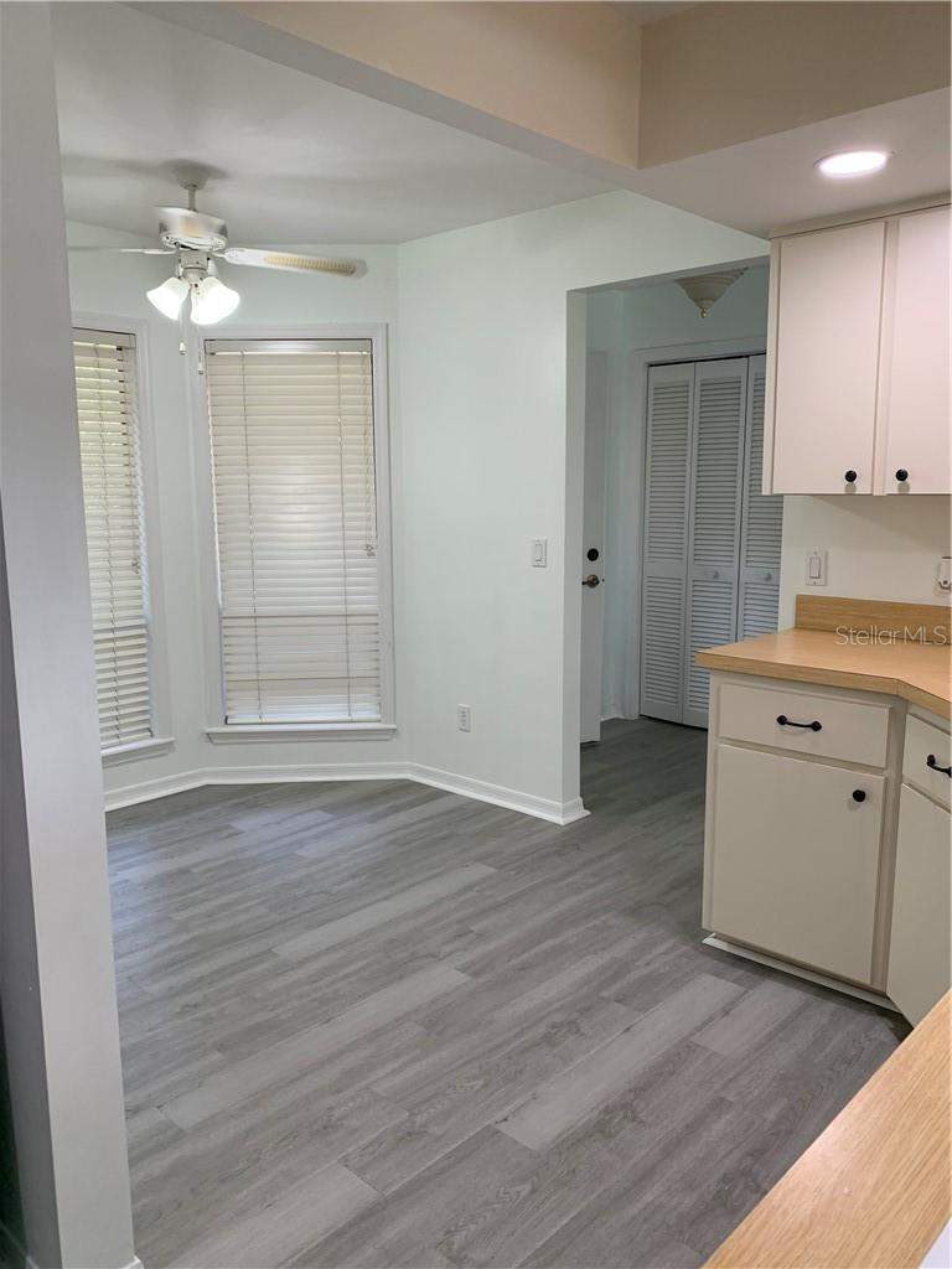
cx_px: 476
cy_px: 634
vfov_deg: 67.3
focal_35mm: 26
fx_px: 953
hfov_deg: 53.1
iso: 100
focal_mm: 4.25
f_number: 1.8
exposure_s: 1/120
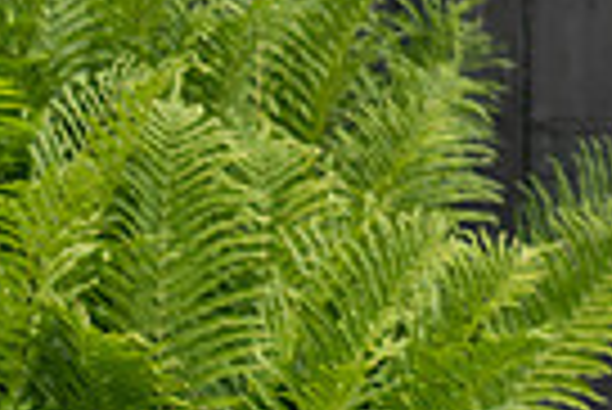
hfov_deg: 5.8
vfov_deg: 3.9
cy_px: -316
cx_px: 1210
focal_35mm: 347
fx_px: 5905
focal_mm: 70
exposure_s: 1/200
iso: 64
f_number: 2.8
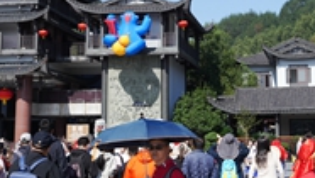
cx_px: 213
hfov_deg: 26.0
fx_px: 677
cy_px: -14
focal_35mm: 81
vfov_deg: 14.6
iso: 100
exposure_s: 1/1000
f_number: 4.5
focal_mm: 24
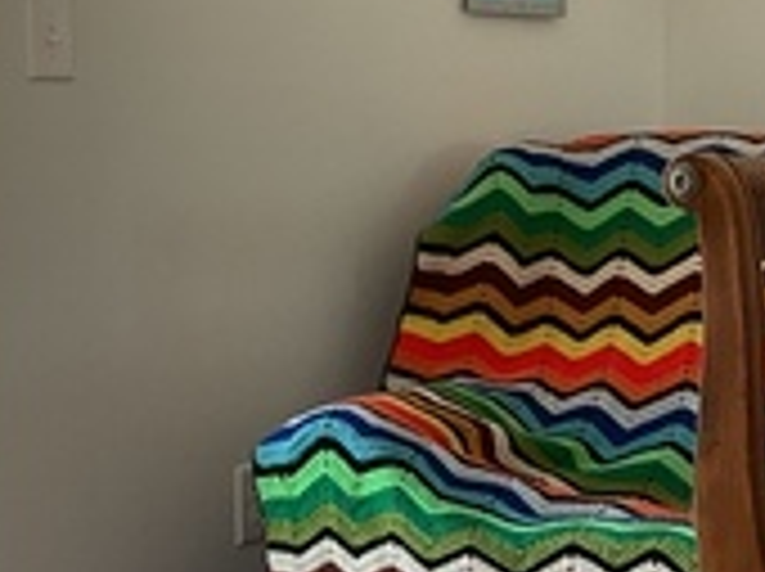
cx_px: 605
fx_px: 2516
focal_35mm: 114
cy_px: 423
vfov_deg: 12.9
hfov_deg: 17.2
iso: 64
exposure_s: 1/60
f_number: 1.8
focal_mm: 3
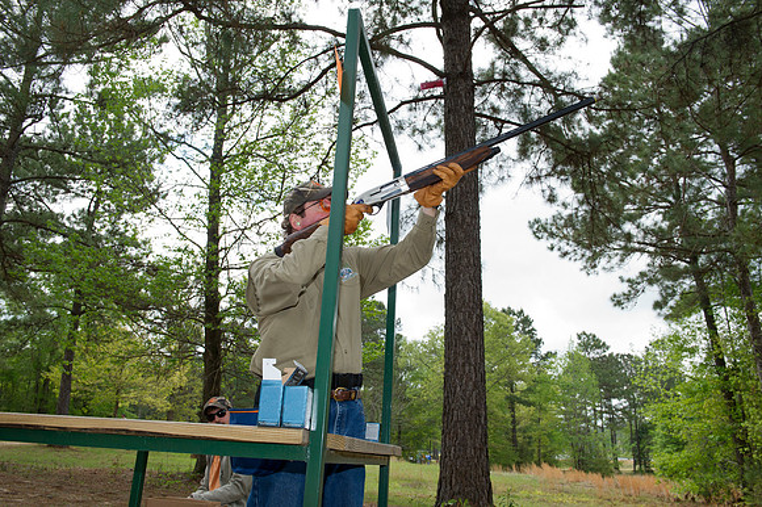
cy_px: 254
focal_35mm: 31
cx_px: 381
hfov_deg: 60.3
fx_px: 656
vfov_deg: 42.3
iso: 400
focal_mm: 31
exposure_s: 1/250
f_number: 8
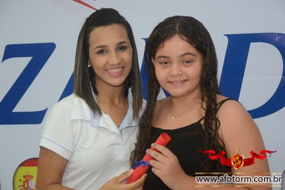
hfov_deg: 19.5
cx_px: 142
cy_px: 95
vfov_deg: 13.0
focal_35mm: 105
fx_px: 831
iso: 1600
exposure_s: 1/80
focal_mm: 70
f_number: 5.3
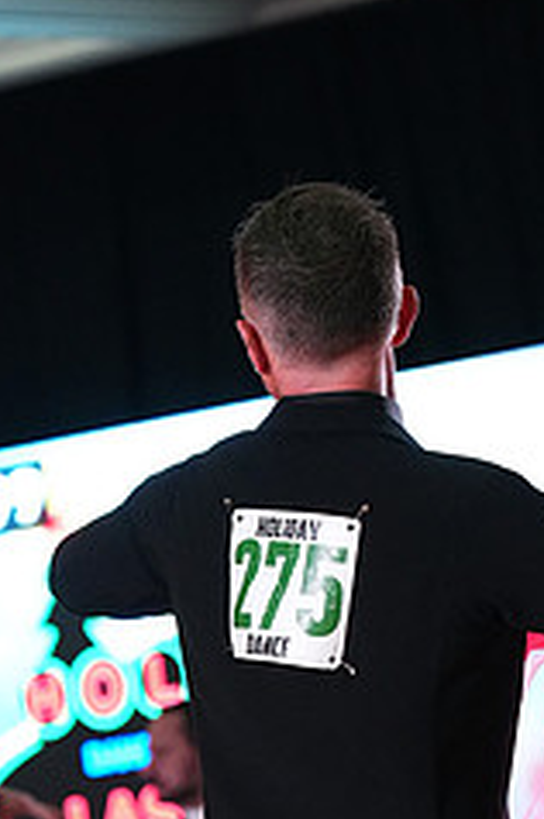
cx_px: 570
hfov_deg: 4.3
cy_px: 946
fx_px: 7160
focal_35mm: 315
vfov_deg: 6.5
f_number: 5
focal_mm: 129
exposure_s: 1/400
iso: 6400
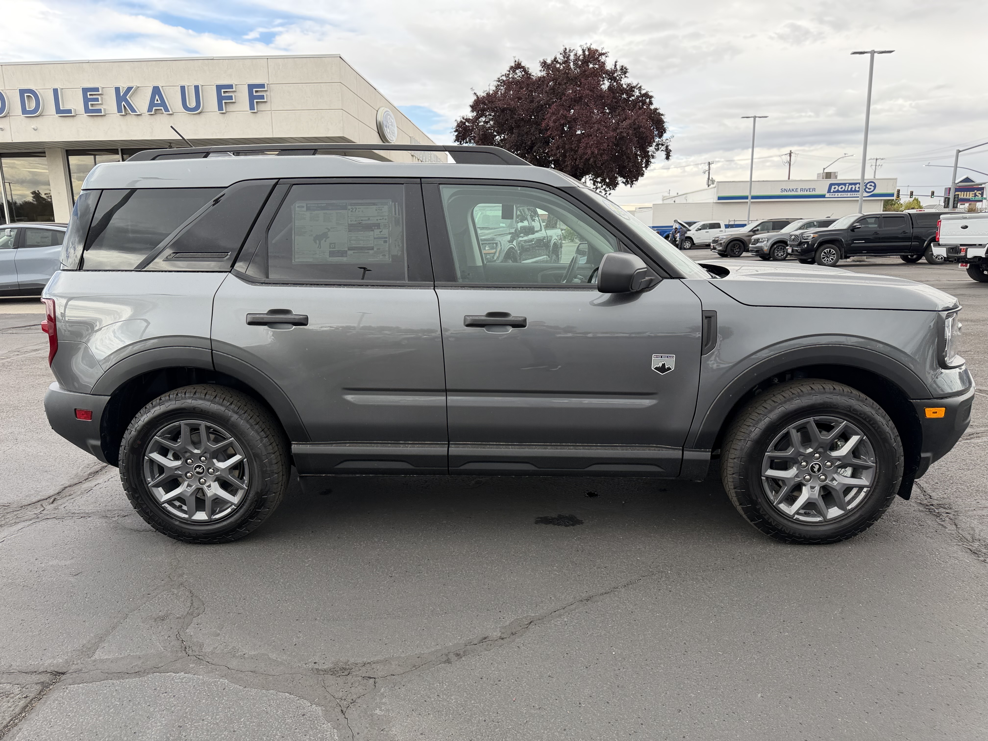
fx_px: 685
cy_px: 370
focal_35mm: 24
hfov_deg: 71.6
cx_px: 494
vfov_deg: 56.8
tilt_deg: -12.5
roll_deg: -2.4
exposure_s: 1/1075
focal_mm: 6.76
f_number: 1.78
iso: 100
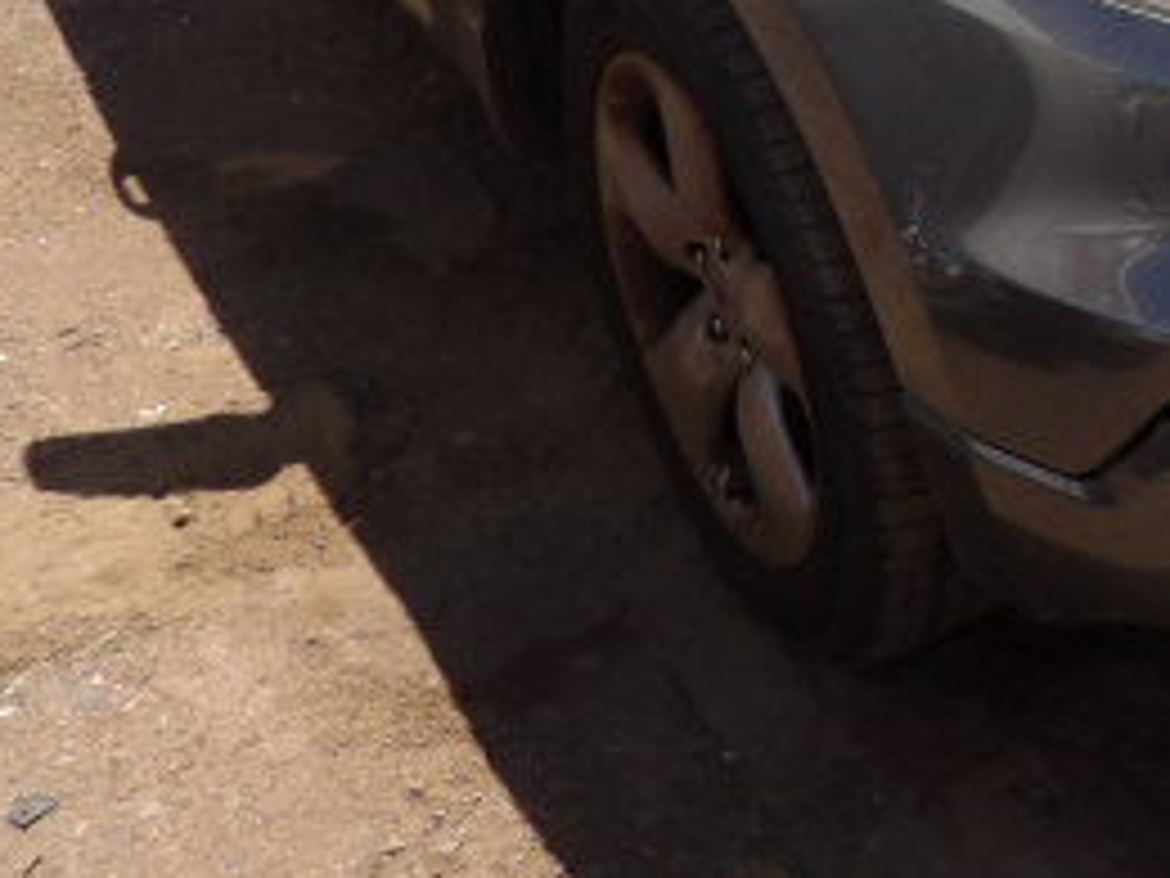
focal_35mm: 59
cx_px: 1233
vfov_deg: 22.8
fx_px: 1994
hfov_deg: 29.9
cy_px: -185
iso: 100
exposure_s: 1/379
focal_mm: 4.3
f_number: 5.6
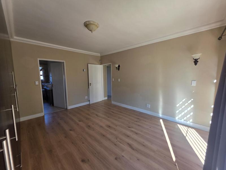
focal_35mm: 13
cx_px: 113
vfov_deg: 89.9
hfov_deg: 106.2
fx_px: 85
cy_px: 85
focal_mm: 2.2
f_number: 1.9
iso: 40
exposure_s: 1/100
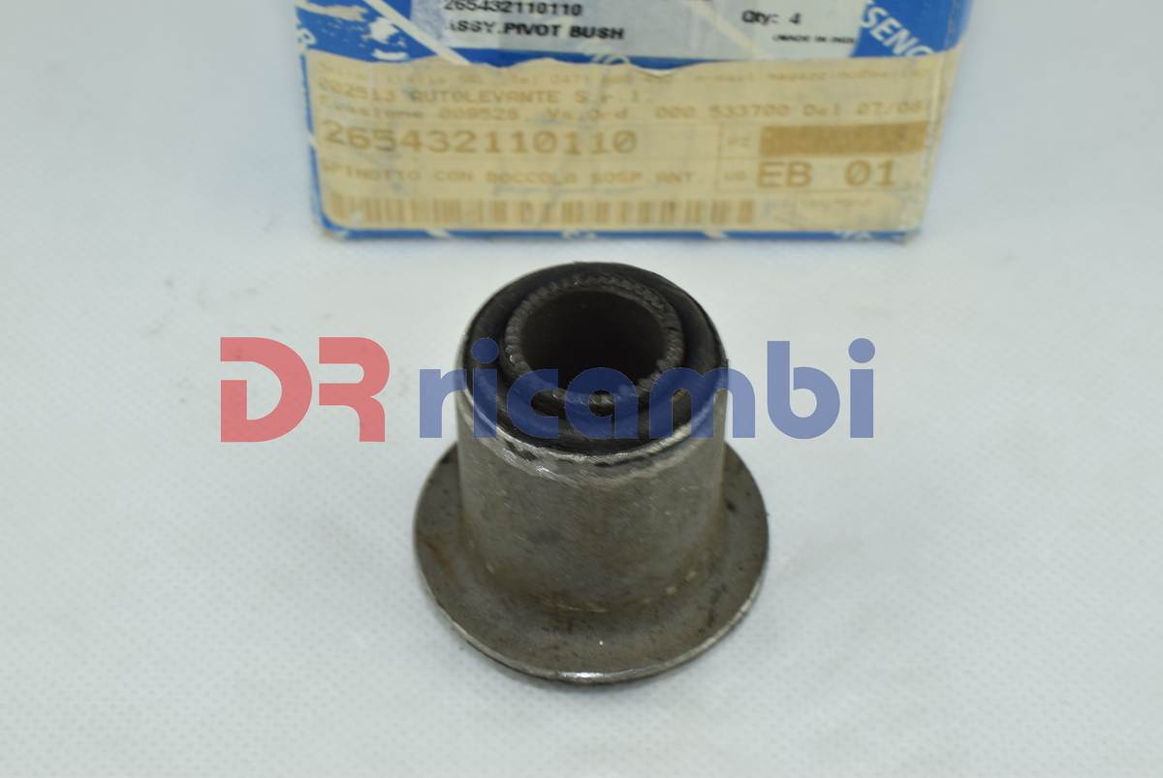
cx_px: 582
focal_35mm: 60
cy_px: 389
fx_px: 1940
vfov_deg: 22.7
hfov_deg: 33.4
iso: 160
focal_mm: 40
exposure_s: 1/40
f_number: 14
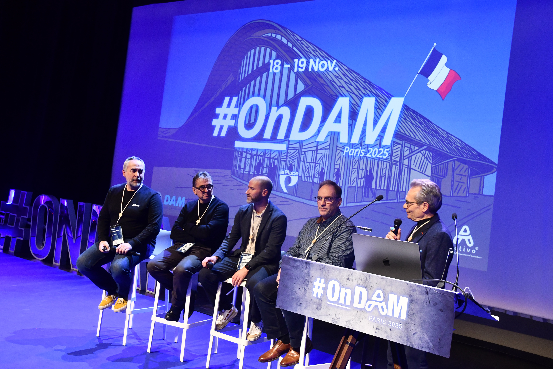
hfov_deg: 47.9
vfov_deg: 33.0
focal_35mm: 40
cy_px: 184
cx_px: 276
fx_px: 622
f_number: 5.6
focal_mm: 27
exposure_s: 1/80
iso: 1600
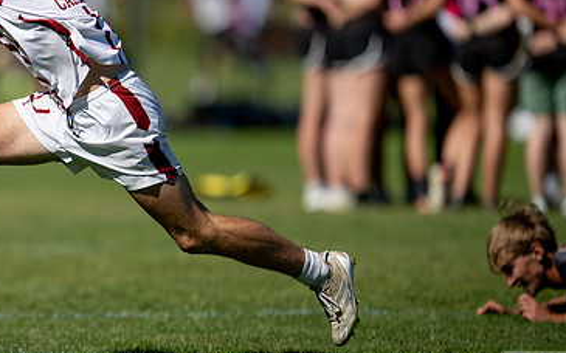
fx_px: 13017
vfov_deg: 1.6
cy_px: 142
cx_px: 18
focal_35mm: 844
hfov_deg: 2.5
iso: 64
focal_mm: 400
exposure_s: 1/2500
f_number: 2.8
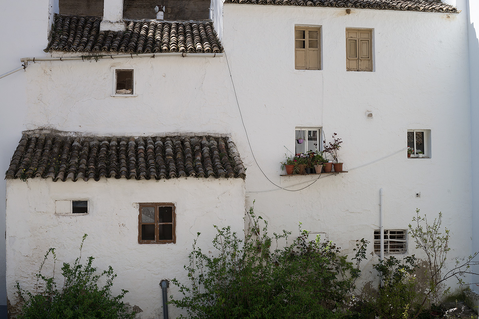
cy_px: 160
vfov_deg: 27.0
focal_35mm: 50
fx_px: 665
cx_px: 240
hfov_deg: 39.6
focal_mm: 50
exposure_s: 1/125
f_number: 13
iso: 250
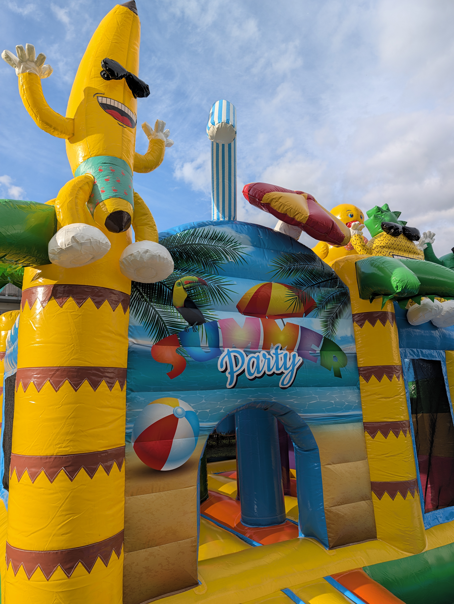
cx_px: 227
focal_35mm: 24
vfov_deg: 71.6
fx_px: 419
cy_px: 302
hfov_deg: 56.9
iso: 23
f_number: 1.68
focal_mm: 6.9
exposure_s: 1/999
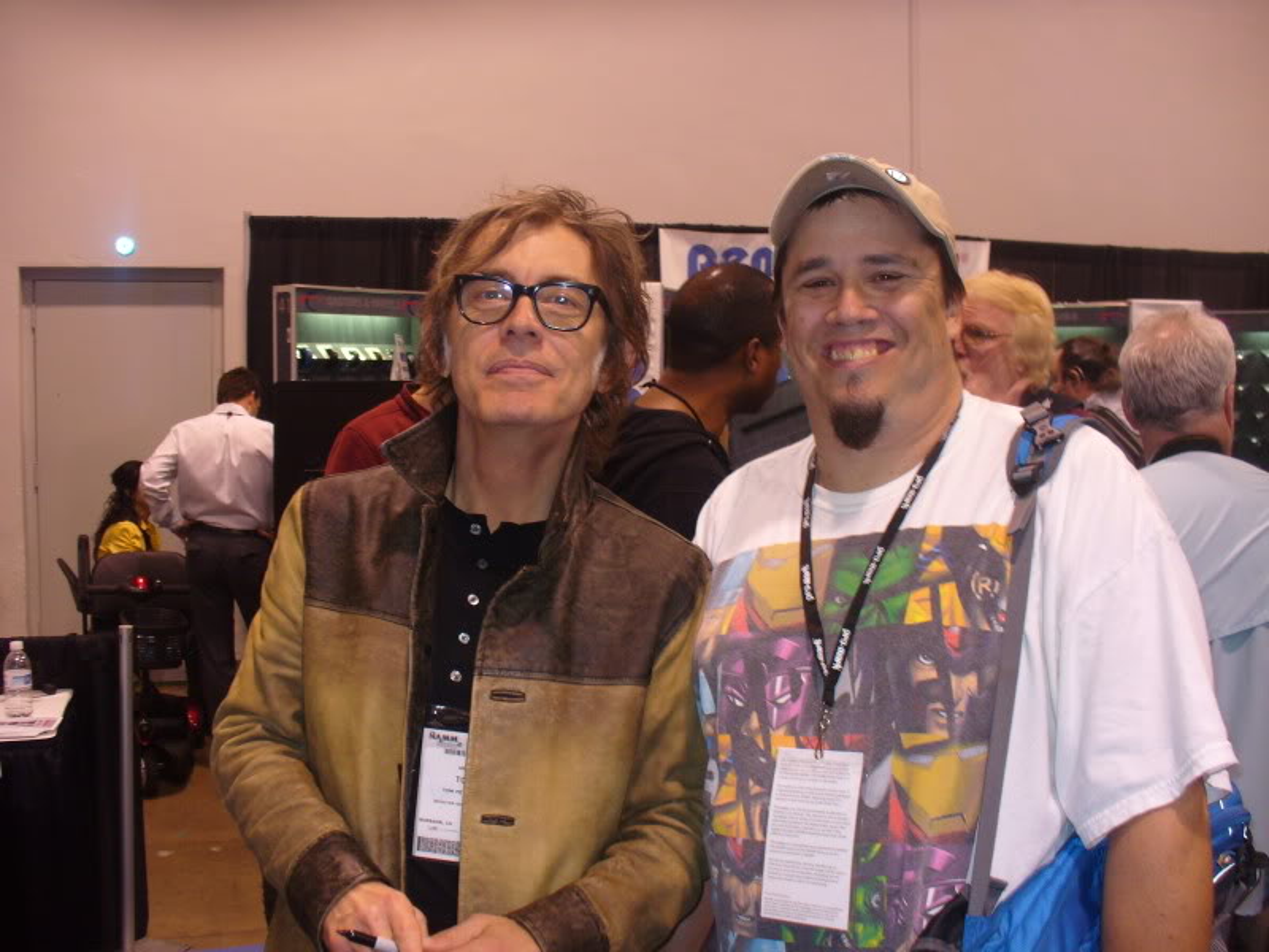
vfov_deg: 38.7
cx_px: 634
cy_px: 476
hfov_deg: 50.1
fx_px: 1356
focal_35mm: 37
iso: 100
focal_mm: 6.1
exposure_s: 1/30
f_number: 2.8
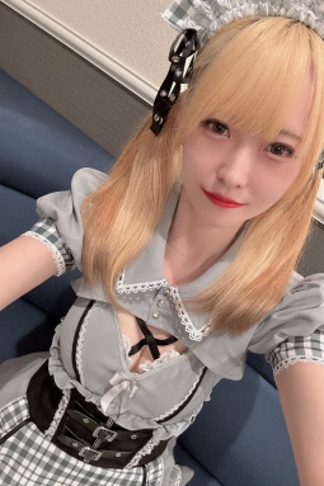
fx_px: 338
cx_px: 178
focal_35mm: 25
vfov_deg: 71.5
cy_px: 237
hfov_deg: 51.2
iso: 320
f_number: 1.9
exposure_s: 1/40
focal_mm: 2.69
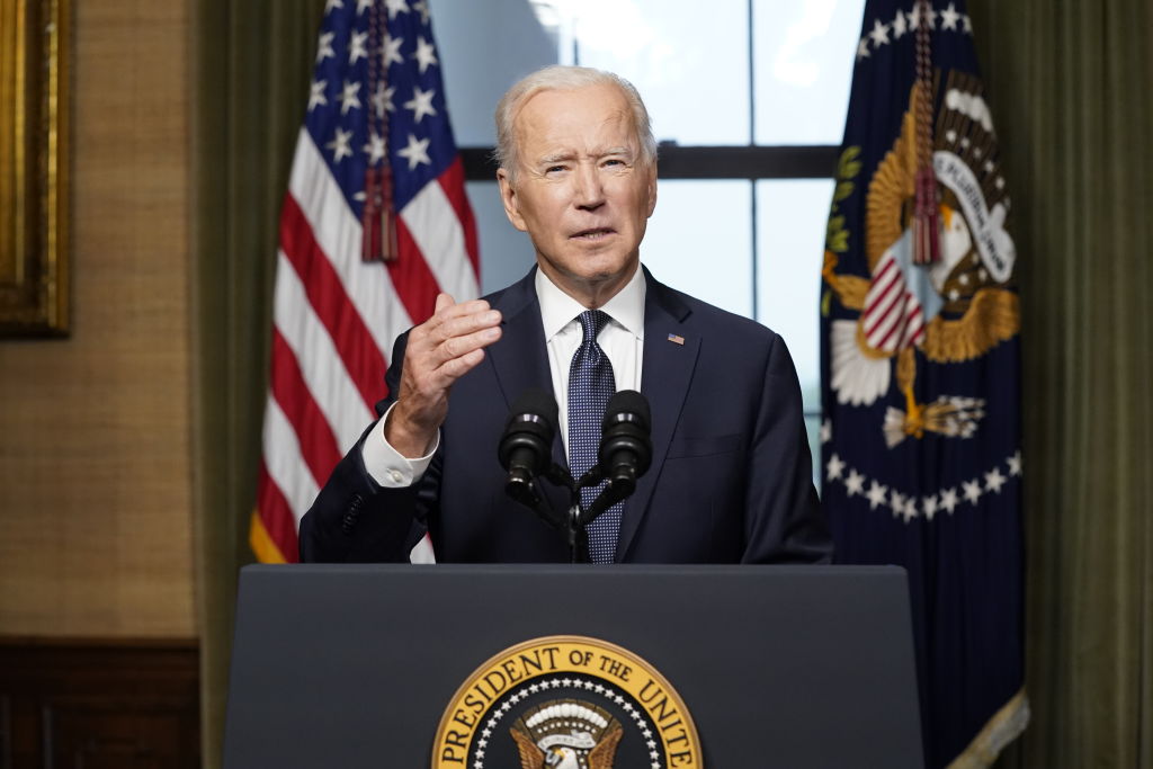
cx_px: 576
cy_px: 384
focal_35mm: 70
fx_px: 2242
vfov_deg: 19.5
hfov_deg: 28.8
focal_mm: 70
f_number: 4
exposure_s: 1/800
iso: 4000
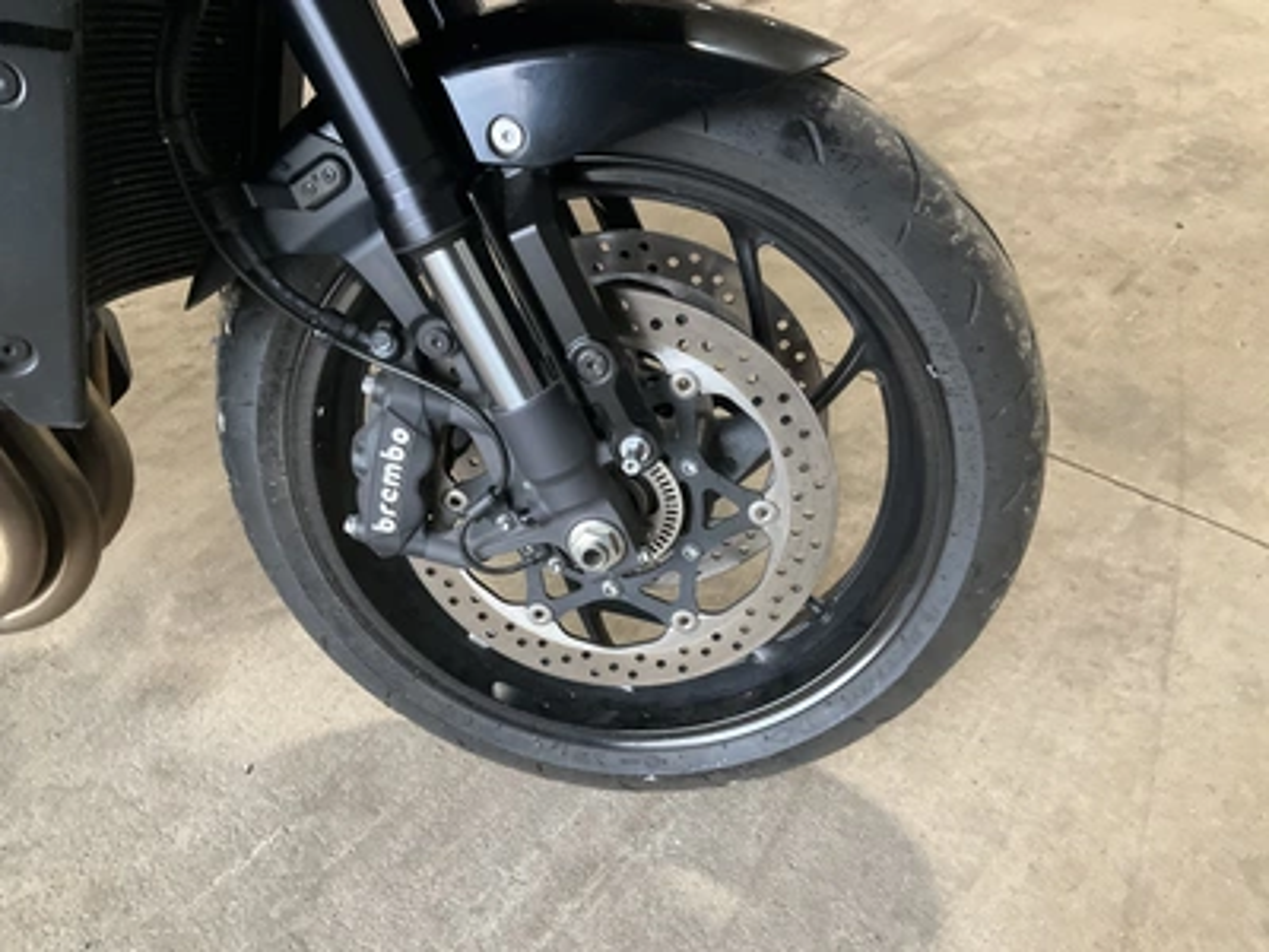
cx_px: 634
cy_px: 476
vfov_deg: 48.2
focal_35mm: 29
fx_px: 1063
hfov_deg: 61.7
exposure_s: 1/60
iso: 250
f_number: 1.8
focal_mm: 3
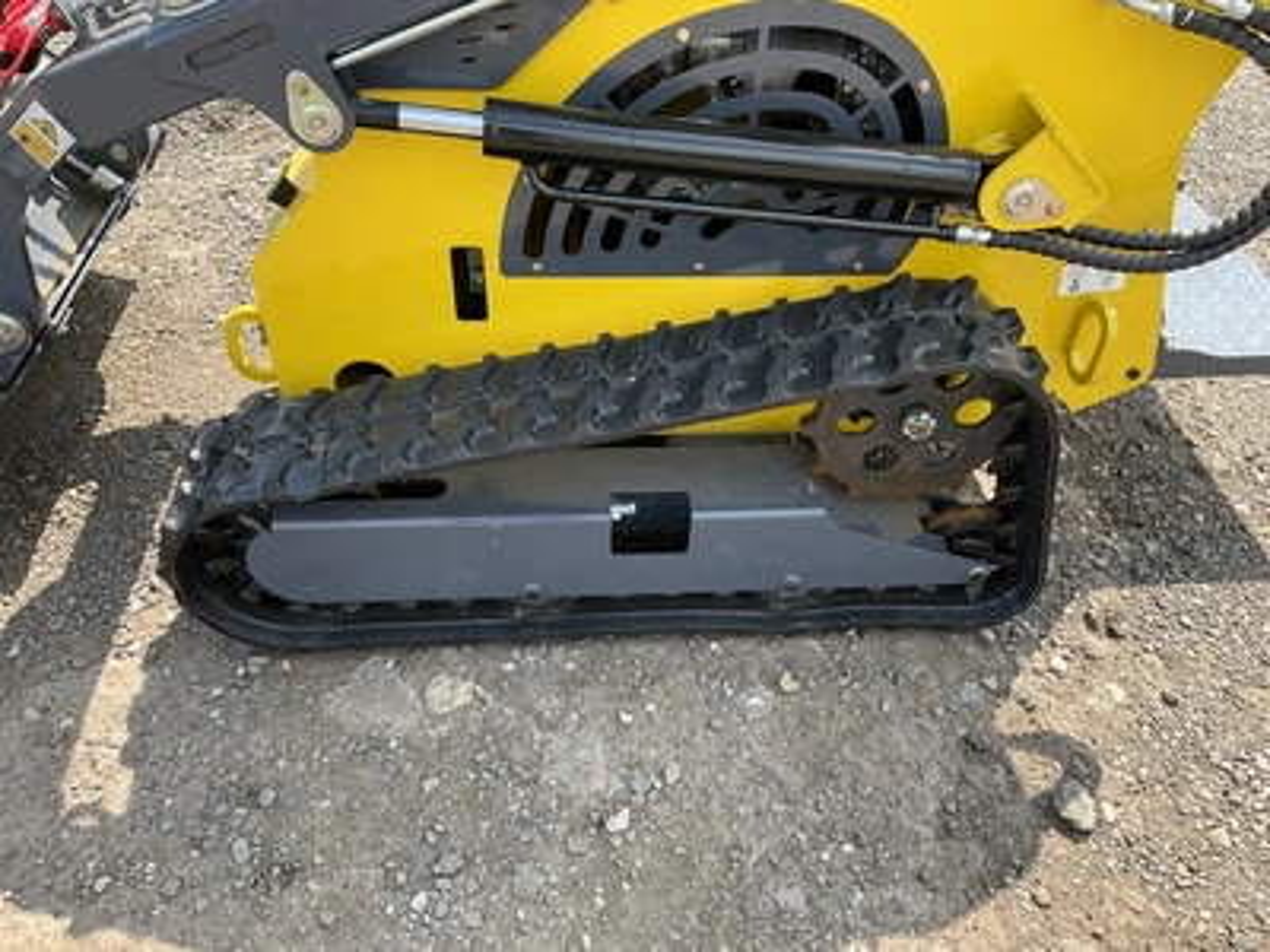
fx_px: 1064
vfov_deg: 48.2
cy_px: 476
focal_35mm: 29
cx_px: 635
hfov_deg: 61.7
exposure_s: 1/442
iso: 25
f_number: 1.8
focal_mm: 3
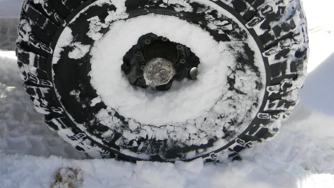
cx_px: 168
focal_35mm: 49
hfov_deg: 42.1
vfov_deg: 24.3
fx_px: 434
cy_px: 60
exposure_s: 1/303
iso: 80
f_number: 3.8
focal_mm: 7.3
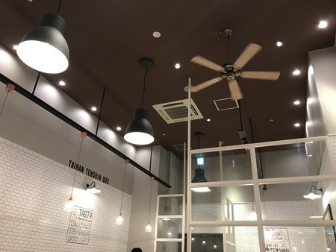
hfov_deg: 63.4
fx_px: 272
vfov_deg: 49.8
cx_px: 168
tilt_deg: +27.3
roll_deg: -3.4
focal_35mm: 28
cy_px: 126
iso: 50
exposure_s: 1/17
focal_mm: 3.99
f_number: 1.8
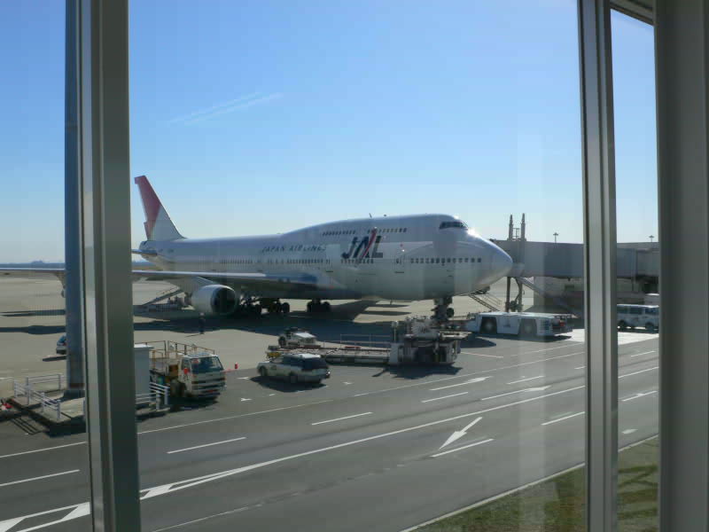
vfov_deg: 41.8
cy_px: 266
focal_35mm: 34
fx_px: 696
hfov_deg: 54.0
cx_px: 354
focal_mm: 6.3
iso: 80
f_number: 5.6
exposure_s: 1/640
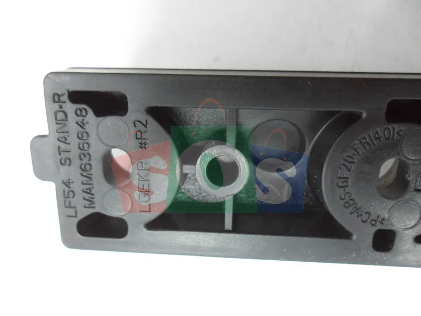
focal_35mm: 27
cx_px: 210
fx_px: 328
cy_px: 158
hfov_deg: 65.3
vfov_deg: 51.4
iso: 400
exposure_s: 1/15
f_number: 3.5
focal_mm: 4.9
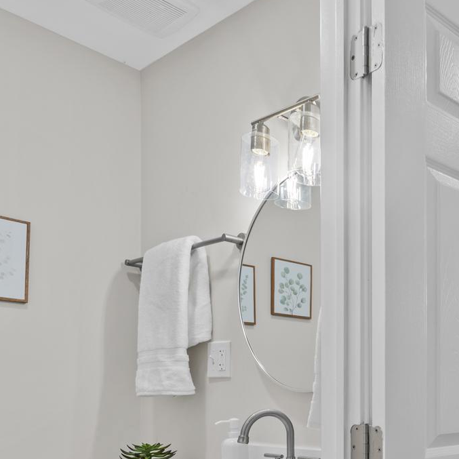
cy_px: 389
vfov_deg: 43.2
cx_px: 487
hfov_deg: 39.1
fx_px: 540
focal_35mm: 36
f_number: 8
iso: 100
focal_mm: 14
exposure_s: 1/2
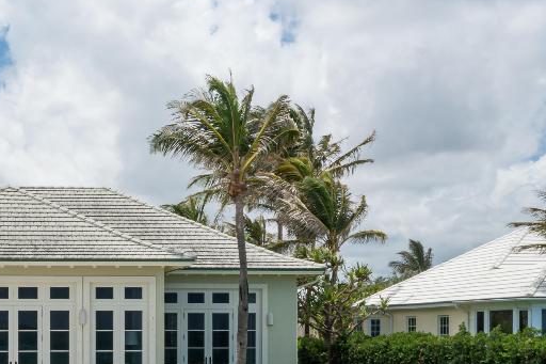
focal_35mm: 63
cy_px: 332
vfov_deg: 21.1
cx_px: 34
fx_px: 955
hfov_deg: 30.2
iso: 100
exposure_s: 1/60
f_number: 9
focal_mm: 10.26
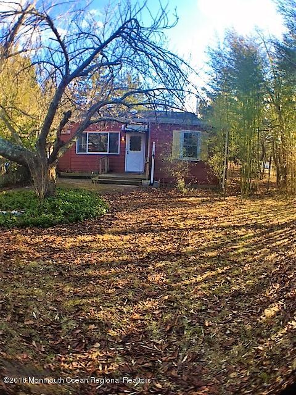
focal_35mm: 29
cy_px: 198
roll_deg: -1.5
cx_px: 148
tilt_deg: -10.6
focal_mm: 4.15
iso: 25
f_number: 2.2
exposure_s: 1/180
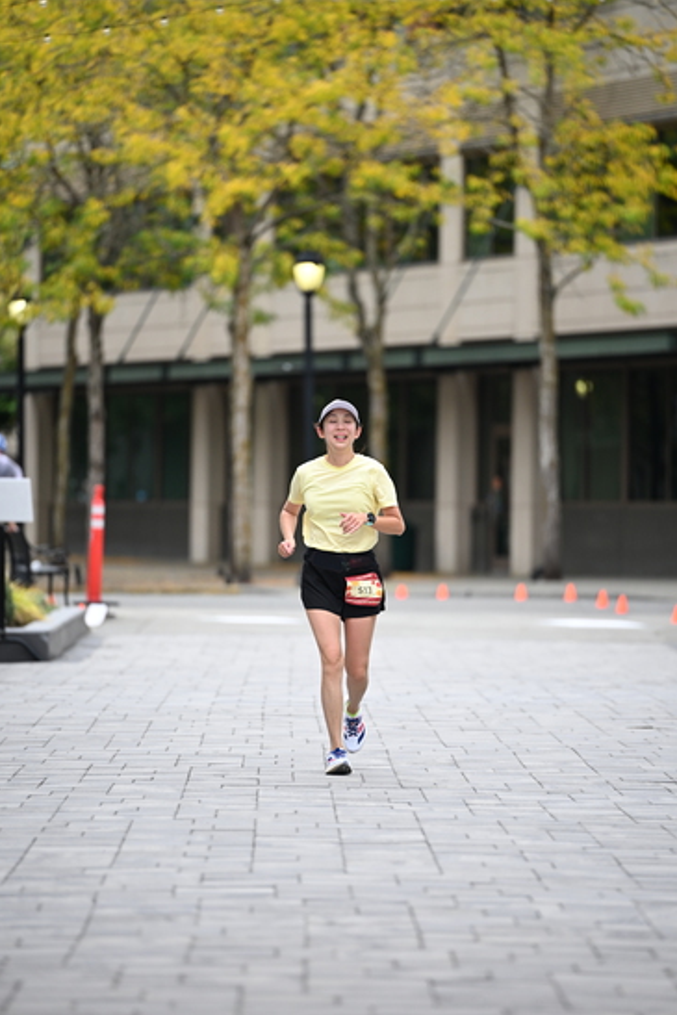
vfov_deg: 10.2
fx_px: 5666
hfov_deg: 6.8
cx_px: 338
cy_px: 507
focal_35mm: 201
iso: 640
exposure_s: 1/2000
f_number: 2.8
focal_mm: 200
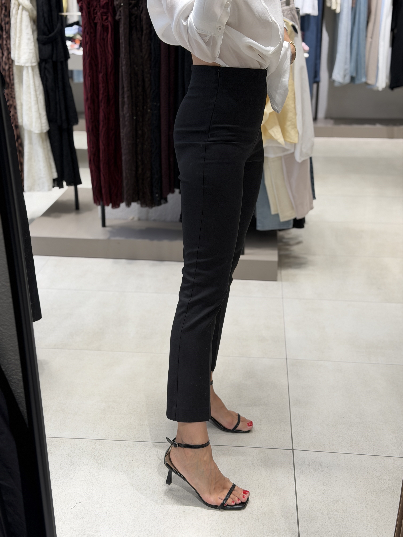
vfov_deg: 39.7
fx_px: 745
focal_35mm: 48
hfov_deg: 30.3
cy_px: 268
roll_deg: +0.0
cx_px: 202
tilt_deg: -36.2
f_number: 1.78
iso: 50
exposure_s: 1/121
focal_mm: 6.76
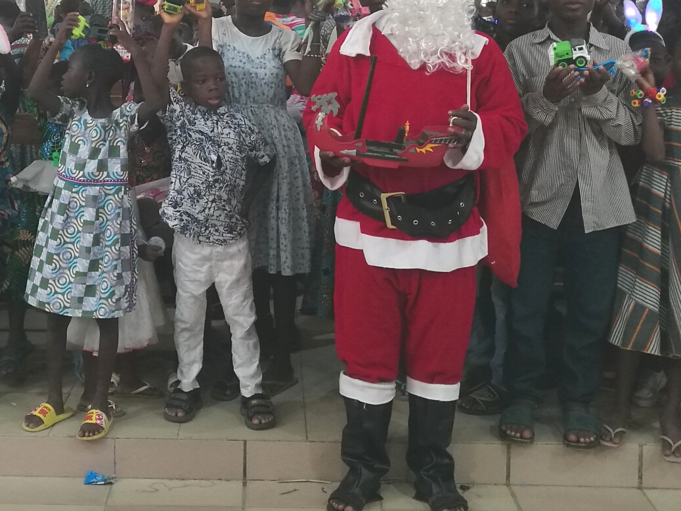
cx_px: 257
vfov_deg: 23.9
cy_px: 74
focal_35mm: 60
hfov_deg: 32.0
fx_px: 1181
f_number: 2
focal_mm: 4.04
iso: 200
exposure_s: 1/33.3
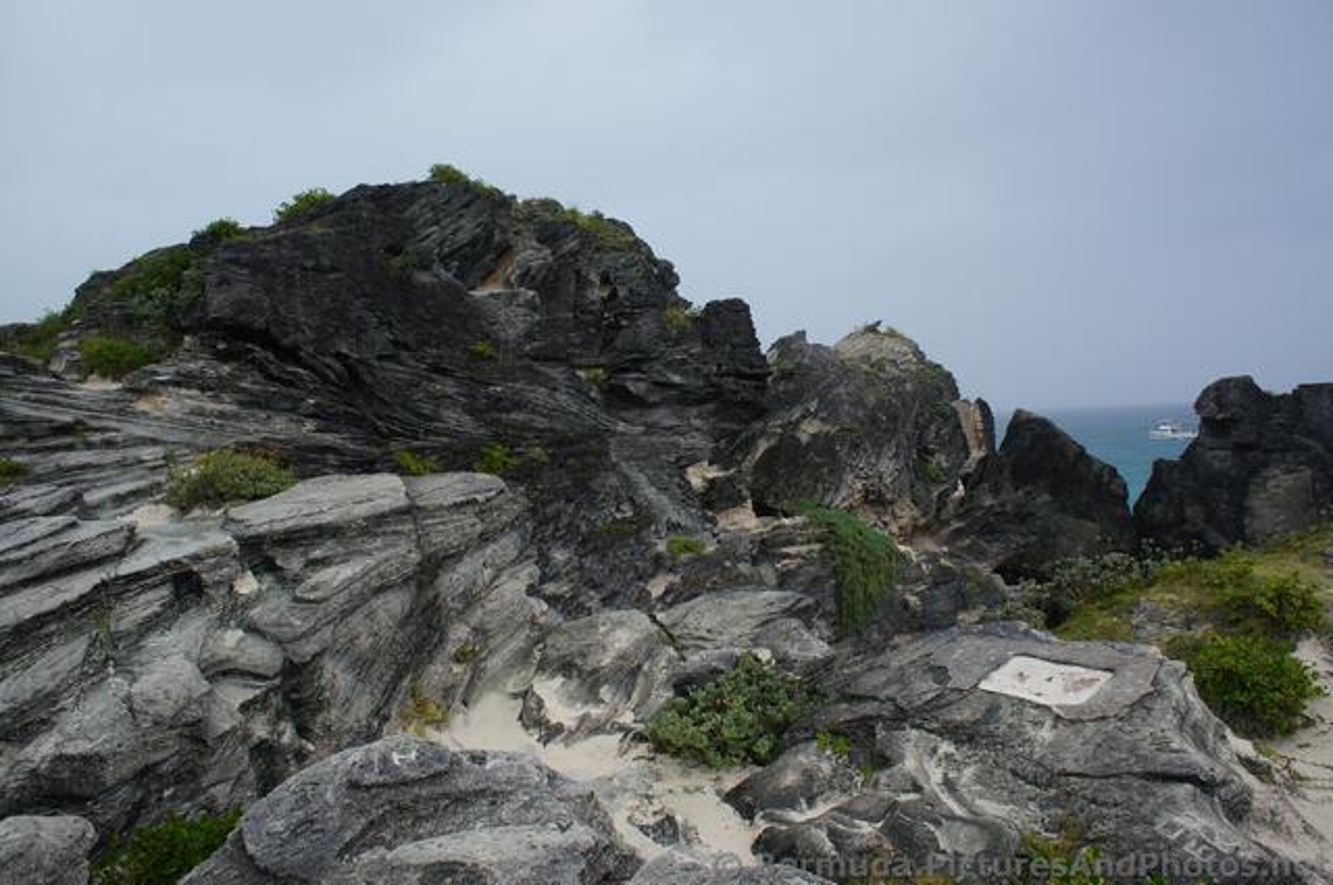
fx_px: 888
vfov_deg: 53.0
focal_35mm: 24
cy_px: 442
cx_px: 666
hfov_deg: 73.8
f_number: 8
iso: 500
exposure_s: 1/250
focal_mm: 16
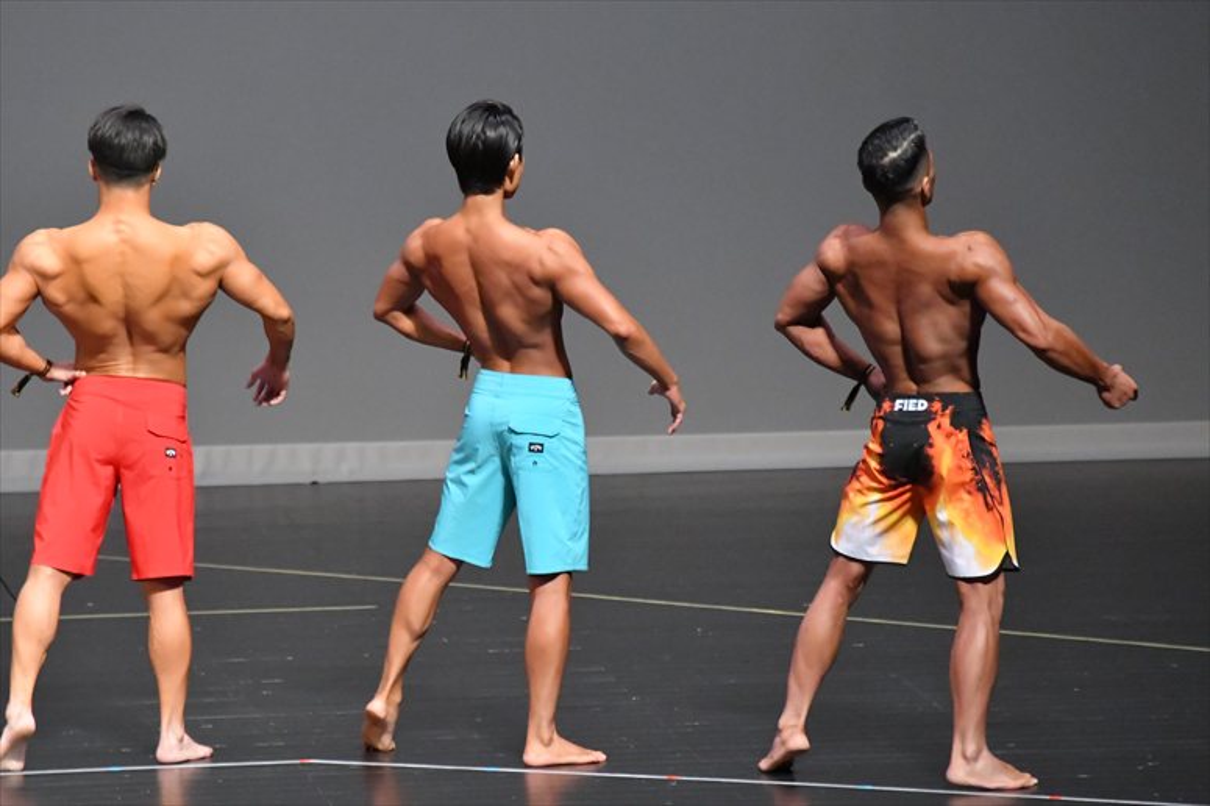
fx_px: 11590
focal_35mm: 345
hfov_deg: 6.0
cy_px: 403
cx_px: 605
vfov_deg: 4.0
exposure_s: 1/400
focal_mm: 230
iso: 11400
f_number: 5.6
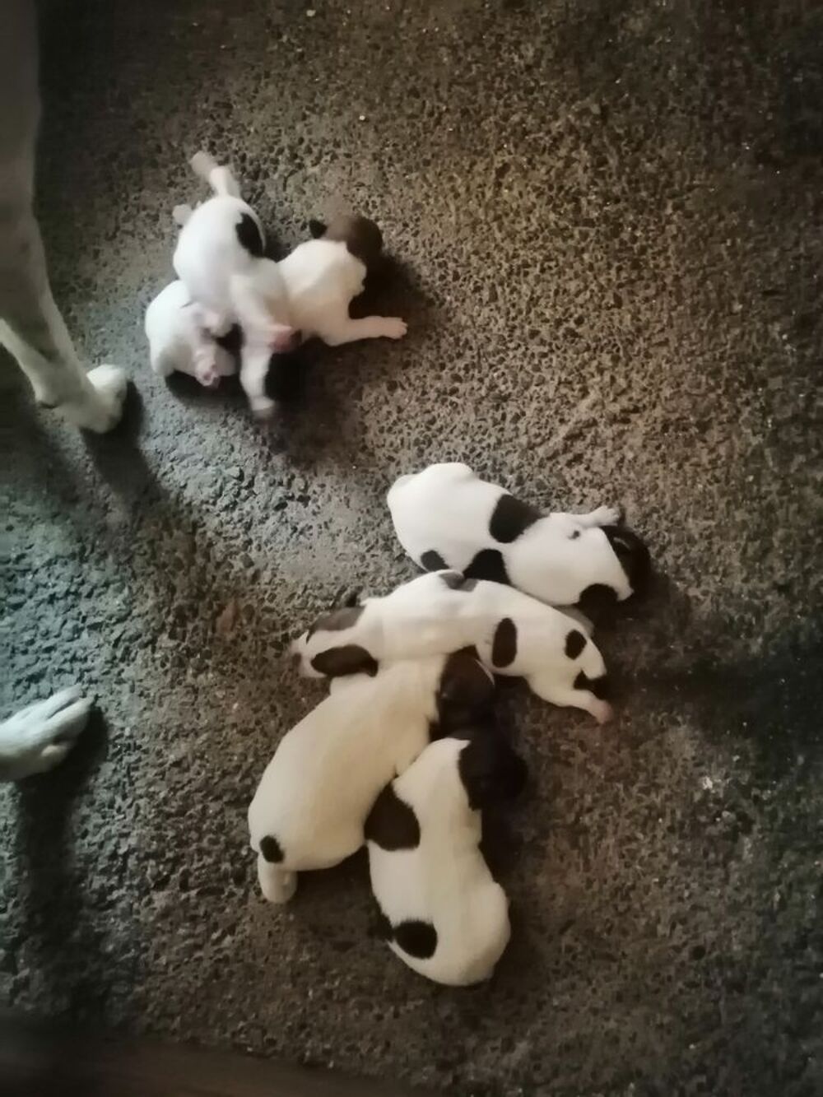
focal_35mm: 26
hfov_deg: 53.1
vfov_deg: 67.3
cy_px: 548
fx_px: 824
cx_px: 412
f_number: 1.8
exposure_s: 1/14.3
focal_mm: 3.96
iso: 2500
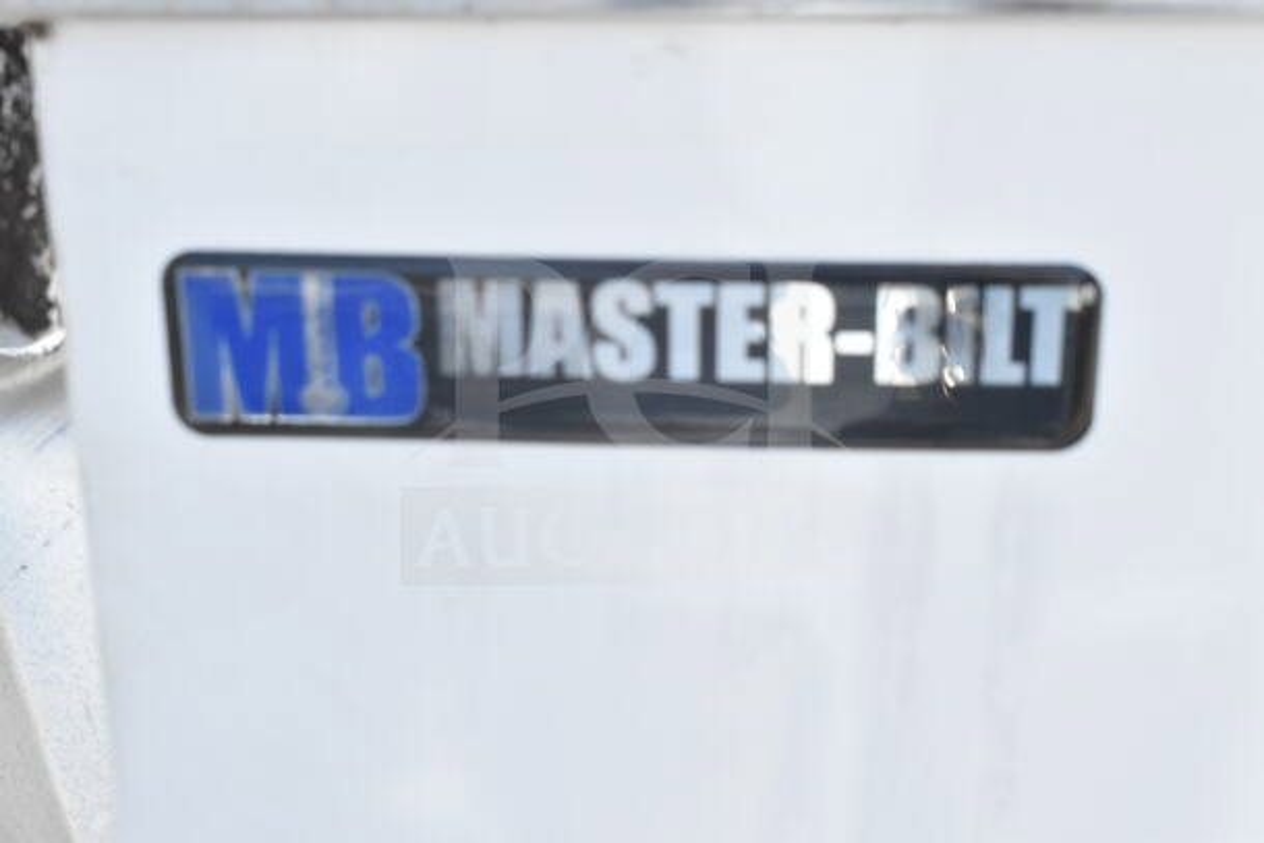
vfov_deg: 18.9
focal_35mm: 72
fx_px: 2528
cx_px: 632
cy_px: 422
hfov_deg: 28.1
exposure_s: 1/640
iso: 1600
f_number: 10
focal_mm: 48
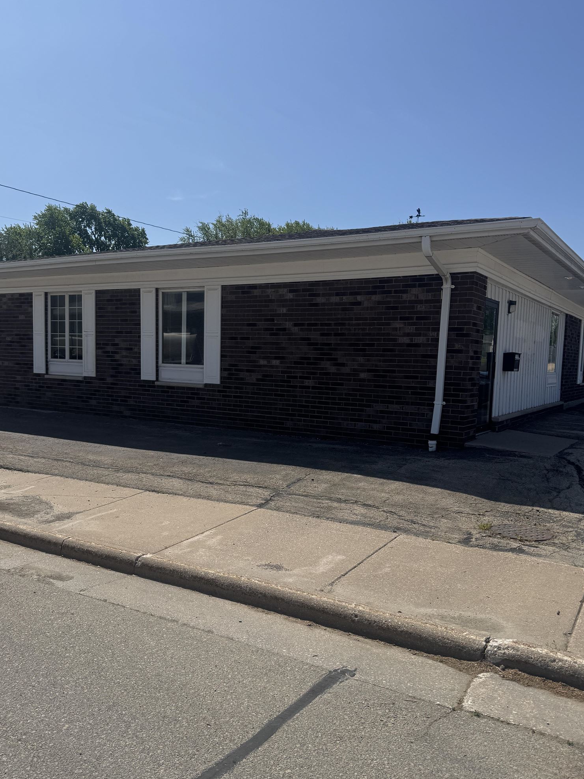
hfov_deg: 49.7
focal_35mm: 28
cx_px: 284
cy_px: 420
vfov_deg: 63.4
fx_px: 630
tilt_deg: -5.5
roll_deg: -0.8
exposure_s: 1/7937
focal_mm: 6.76
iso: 80
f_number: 1.78
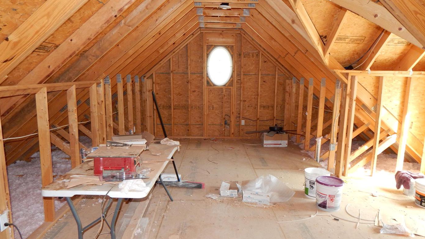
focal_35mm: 25
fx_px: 282
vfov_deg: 46.0
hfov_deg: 74.0
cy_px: 129
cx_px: 220
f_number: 3
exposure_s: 1/30
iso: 200
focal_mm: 4
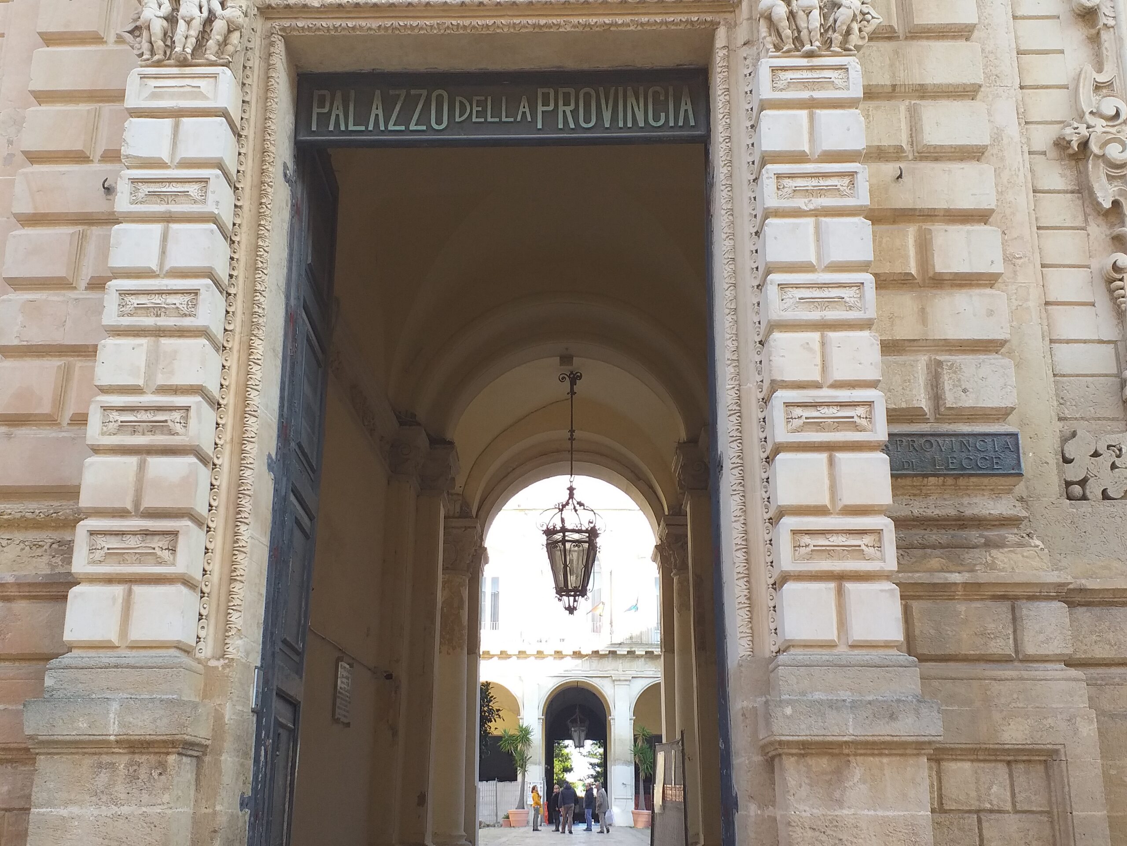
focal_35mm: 26
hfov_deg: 67.3
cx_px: 564
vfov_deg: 53.1
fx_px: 846
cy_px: 423
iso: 40
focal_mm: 3.6
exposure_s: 1/195
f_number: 1.9
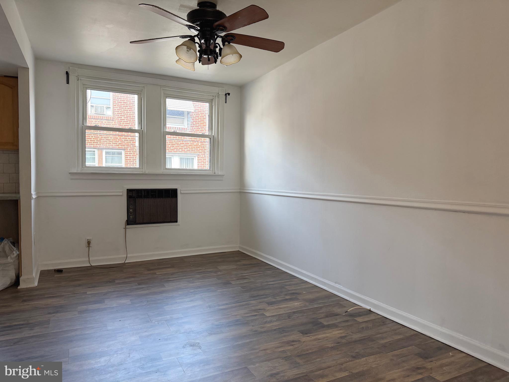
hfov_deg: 71.6
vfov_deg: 56.8
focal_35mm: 24
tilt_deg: -2.4
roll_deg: -0.3
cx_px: 254
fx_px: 353
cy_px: 191
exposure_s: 1/155
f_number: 1.78
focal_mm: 6.76
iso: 200
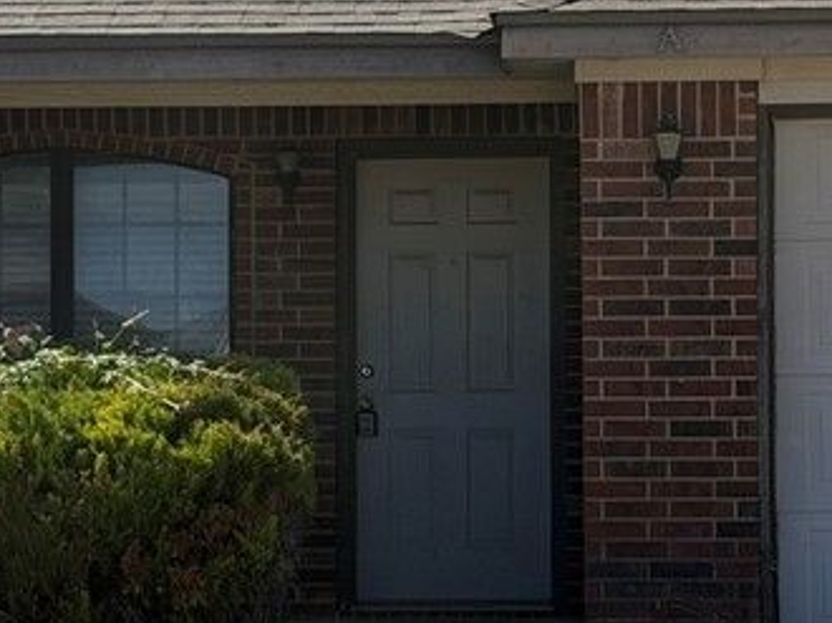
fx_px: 3579
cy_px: 290
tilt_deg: +2.3
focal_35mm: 149
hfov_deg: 13.3
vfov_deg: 9.9
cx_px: 434
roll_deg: +0.5
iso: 64
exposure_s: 1/6024
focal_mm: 6.76
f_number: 1.78
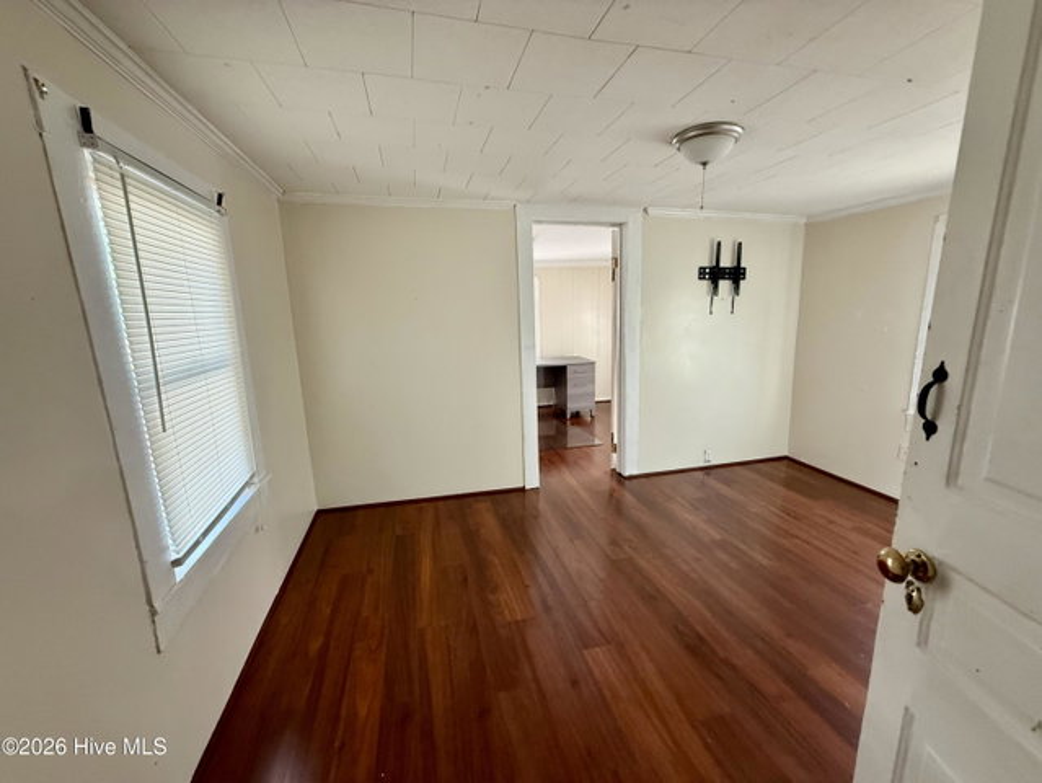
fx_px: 422
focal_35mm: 14
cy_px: 392
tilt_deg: -9.8
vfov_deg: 85.7
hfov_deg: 102.0
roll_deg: +0.8
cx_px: 521
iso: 320
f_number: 2.2
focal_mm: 2.22
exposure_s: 1/120
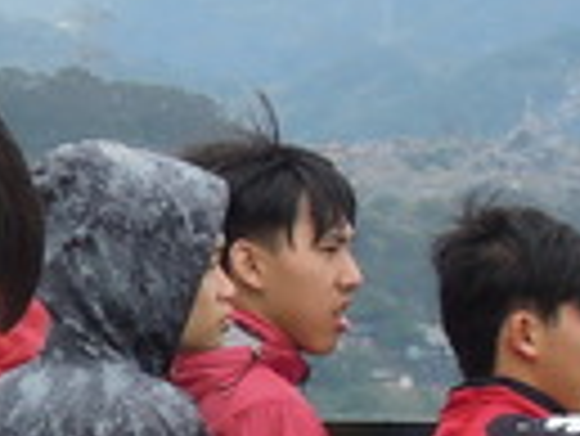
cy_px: 627
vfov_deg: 3.2
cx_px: -746
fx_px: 7731
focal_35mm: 461
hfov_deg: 4.2
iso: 160
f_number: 5
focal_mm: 15.2
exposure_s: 1/400
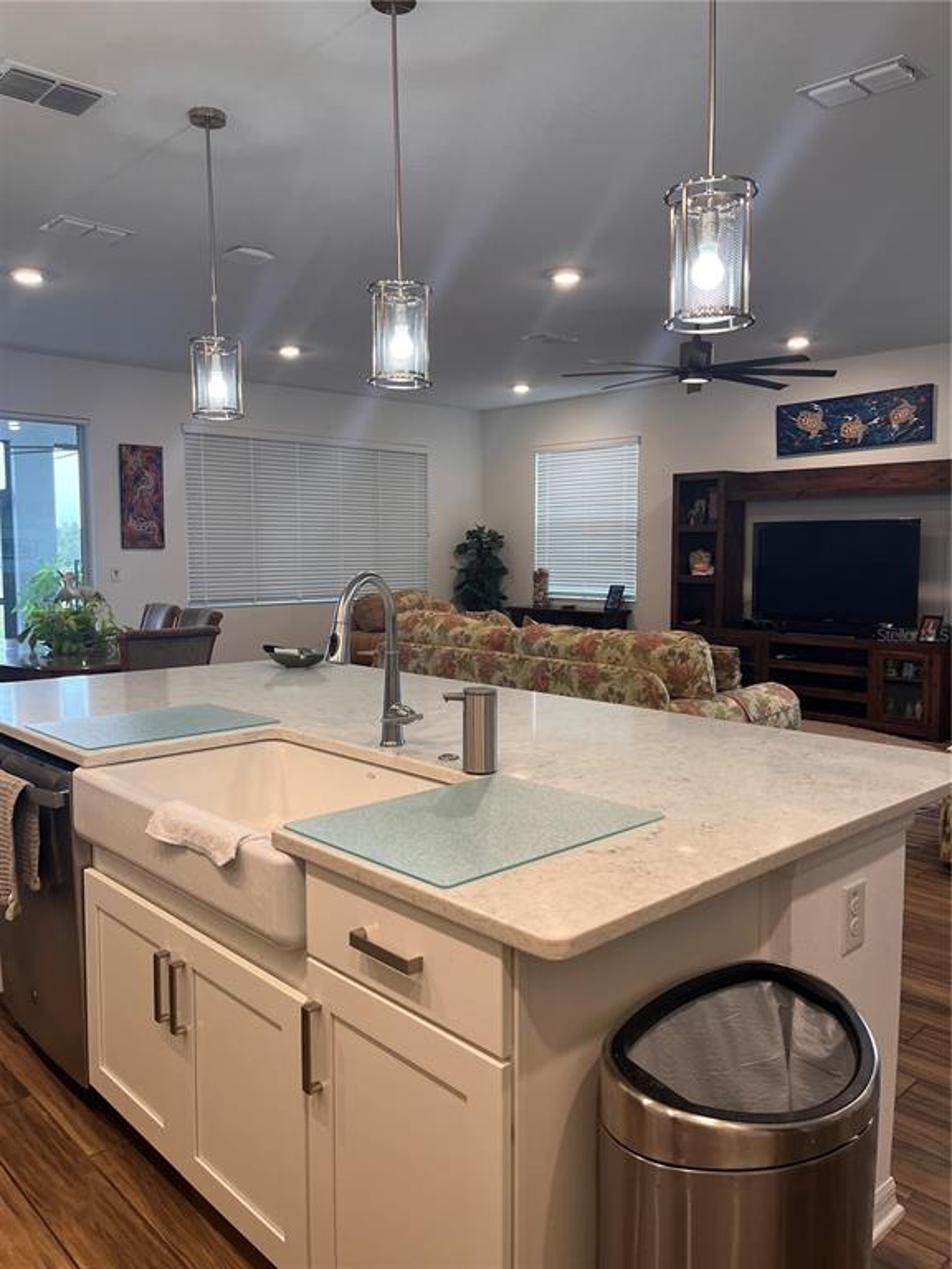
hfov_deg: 53.1
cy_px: 634
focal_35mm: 26
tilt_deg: -3.9
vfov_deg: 67.3
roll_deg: +1.8
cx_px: 476
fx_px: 953
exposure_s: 1/120
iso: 125
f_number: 1.6
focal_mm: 5.1
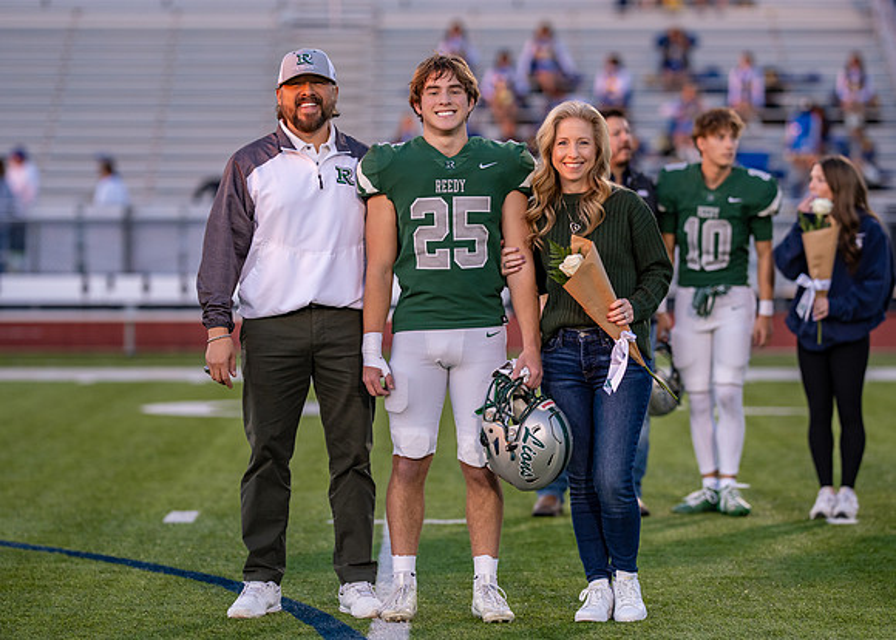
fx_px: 4312
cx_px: 486
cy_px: 294
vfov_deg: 8.5
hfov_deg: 11.9
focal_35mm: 169
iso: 500
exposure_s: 1/800
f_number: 2.2
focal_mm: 135
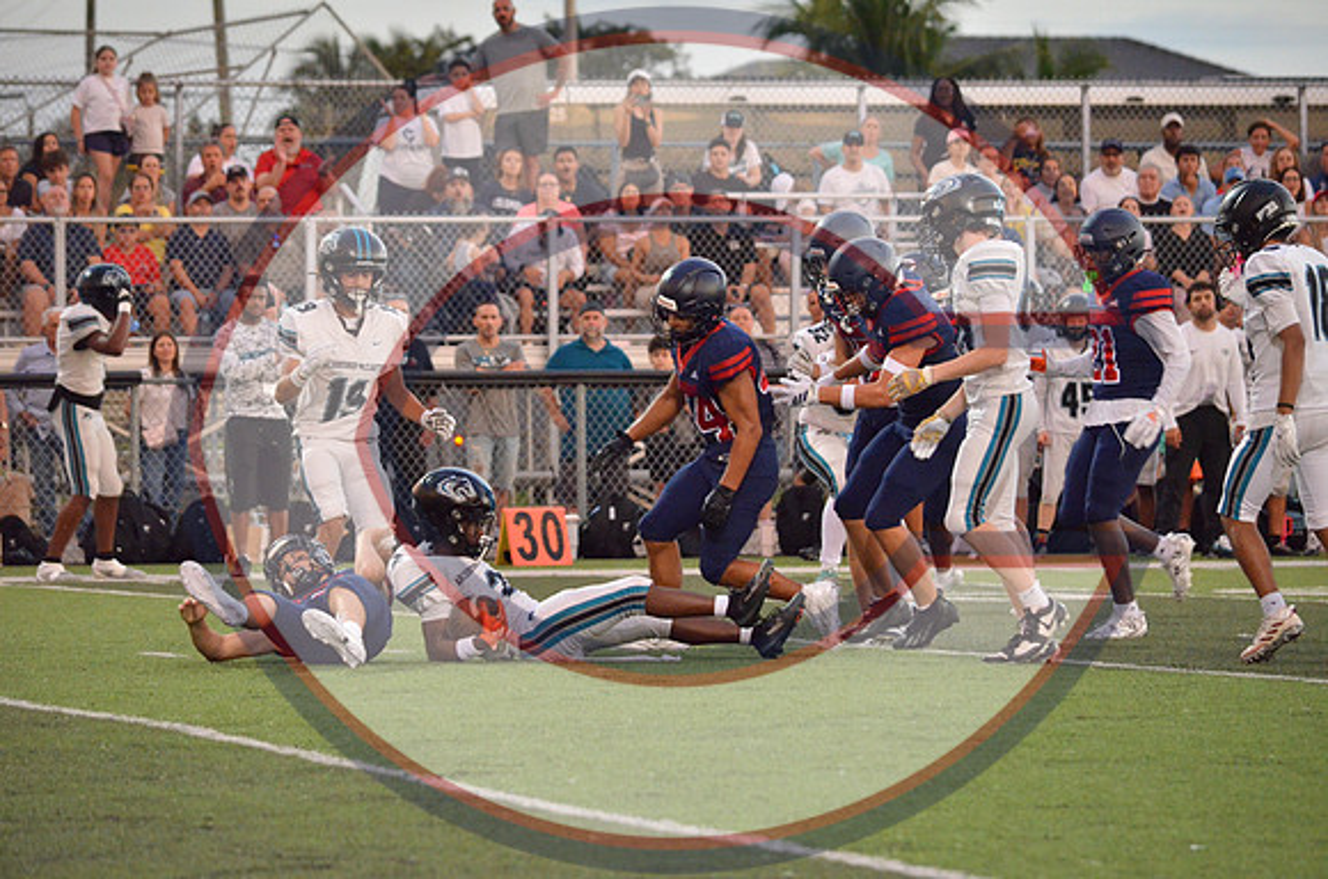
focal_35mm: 248
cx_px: 664
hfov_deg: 8.3
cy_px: 440
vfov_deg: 5.5
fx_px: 9110
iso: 3200
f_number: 5
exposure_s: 1/500
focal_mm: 165
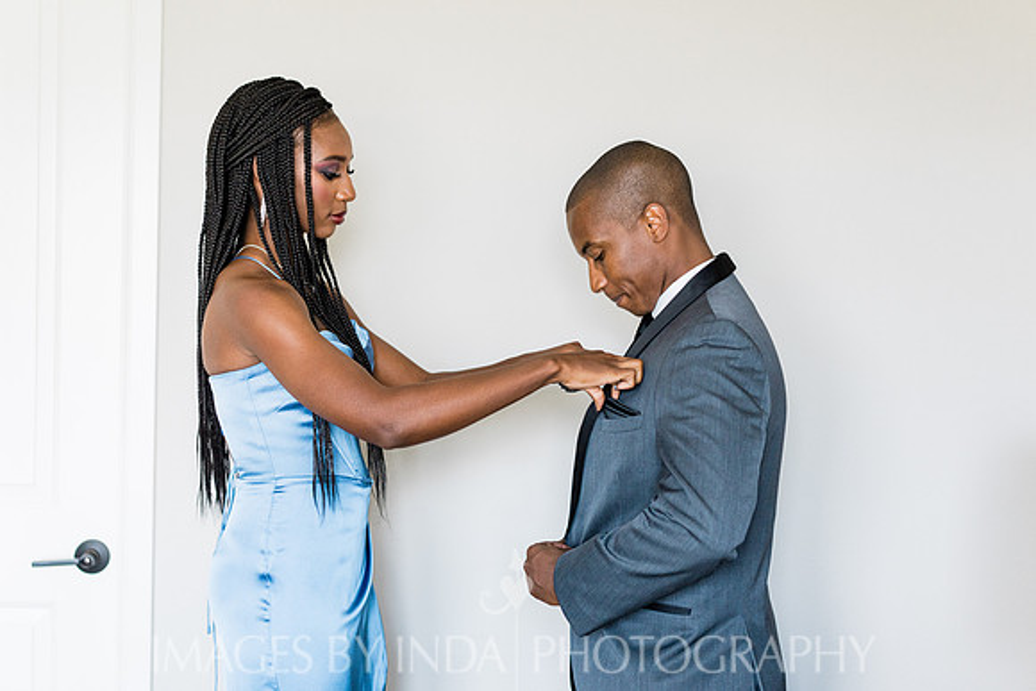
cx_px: 518
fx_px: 1583
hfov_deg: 36.2
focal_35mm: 55
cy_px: 346
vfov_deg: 24.6
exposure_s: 1/125
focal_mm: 55
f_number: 2.8
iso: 800
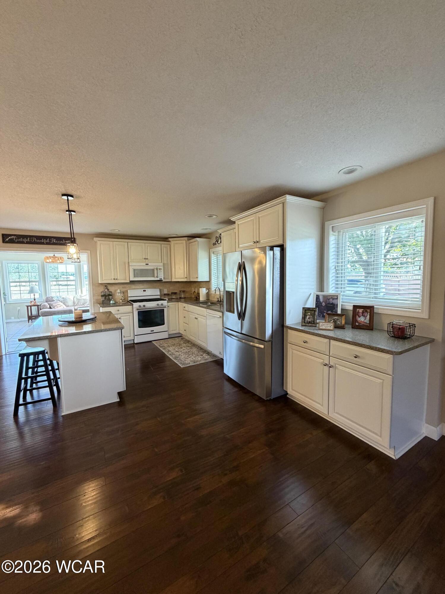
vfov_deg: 102.1
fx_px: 240
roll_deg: +0.9
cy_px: 297
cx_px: 222
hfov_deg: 85.7
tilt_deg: -4.9
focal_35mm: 14
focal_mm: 2.22
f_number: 2.2
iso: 320
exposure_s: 1/60
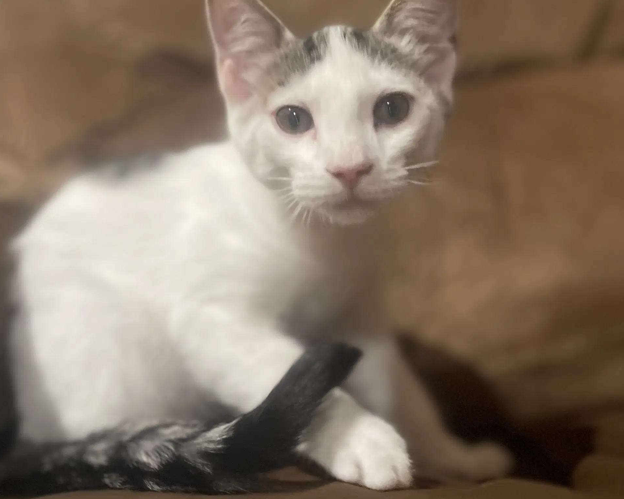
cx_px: 311
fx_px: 628
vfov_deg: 43.3
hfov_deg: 52.8
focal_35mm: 34
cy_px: 234
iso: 500
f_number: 1.6
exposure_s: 1/40
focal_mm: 5.1
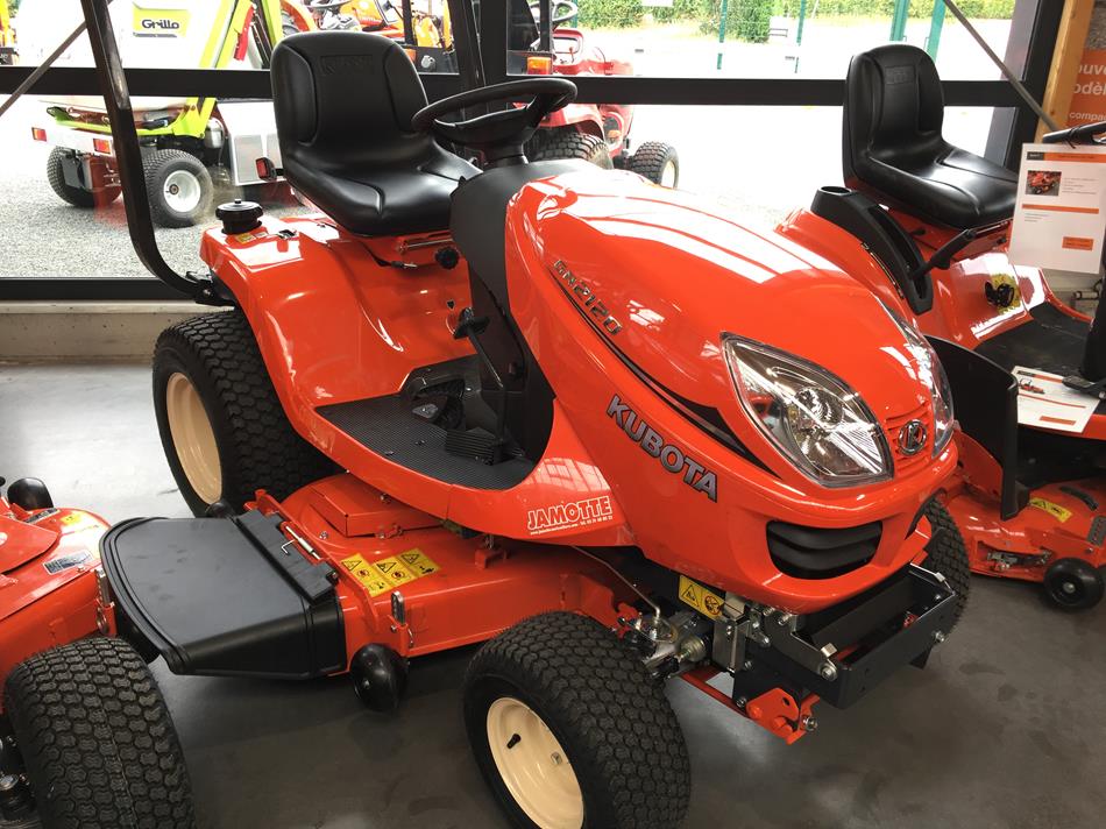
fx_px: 926
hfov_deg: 61.7
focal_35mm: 29
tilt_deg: -23.8
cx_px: 553
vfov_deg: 48.2
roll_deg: -1.3
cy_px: 414
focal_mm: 4.15
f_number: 2.2
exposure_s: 1/50
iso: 32
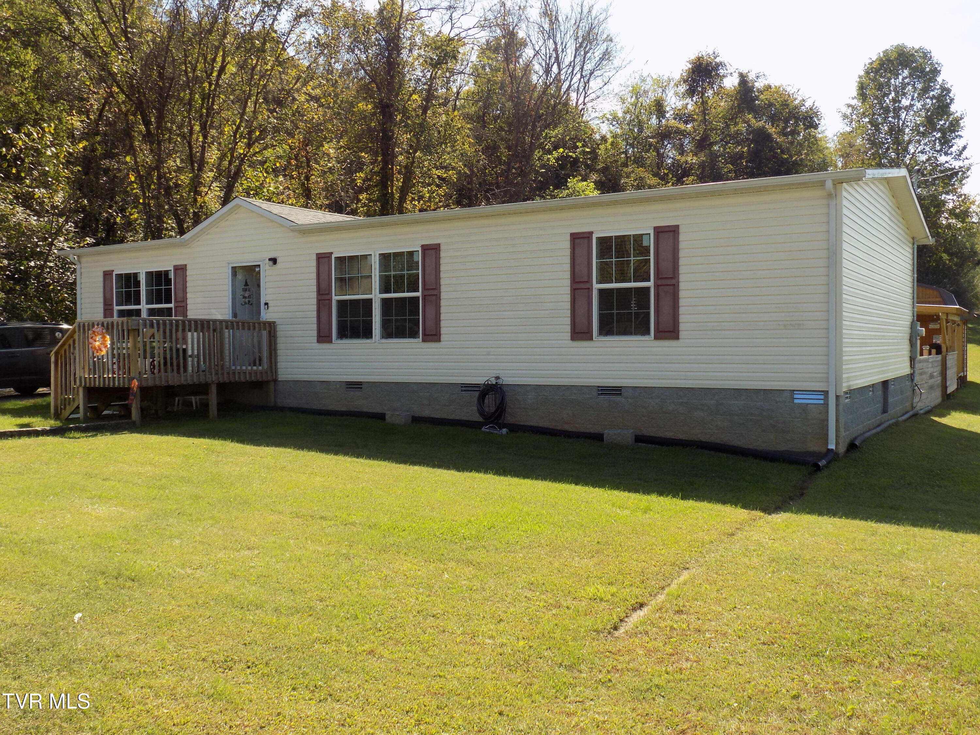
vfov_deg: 46.8
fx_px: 849
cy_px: 368
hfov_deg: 60.0
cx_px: 490
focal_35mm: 30
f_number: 3.3
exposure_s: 1/500
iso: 80
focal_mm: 5.3
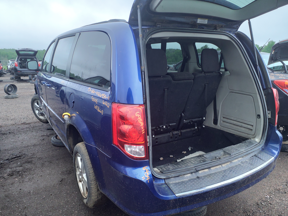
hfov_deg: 67.3
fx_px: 216
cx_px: 144
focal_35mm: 26
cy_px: 108
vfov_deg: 53.1
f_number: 1.9
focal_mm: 3.58
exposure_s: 1/60
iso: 64
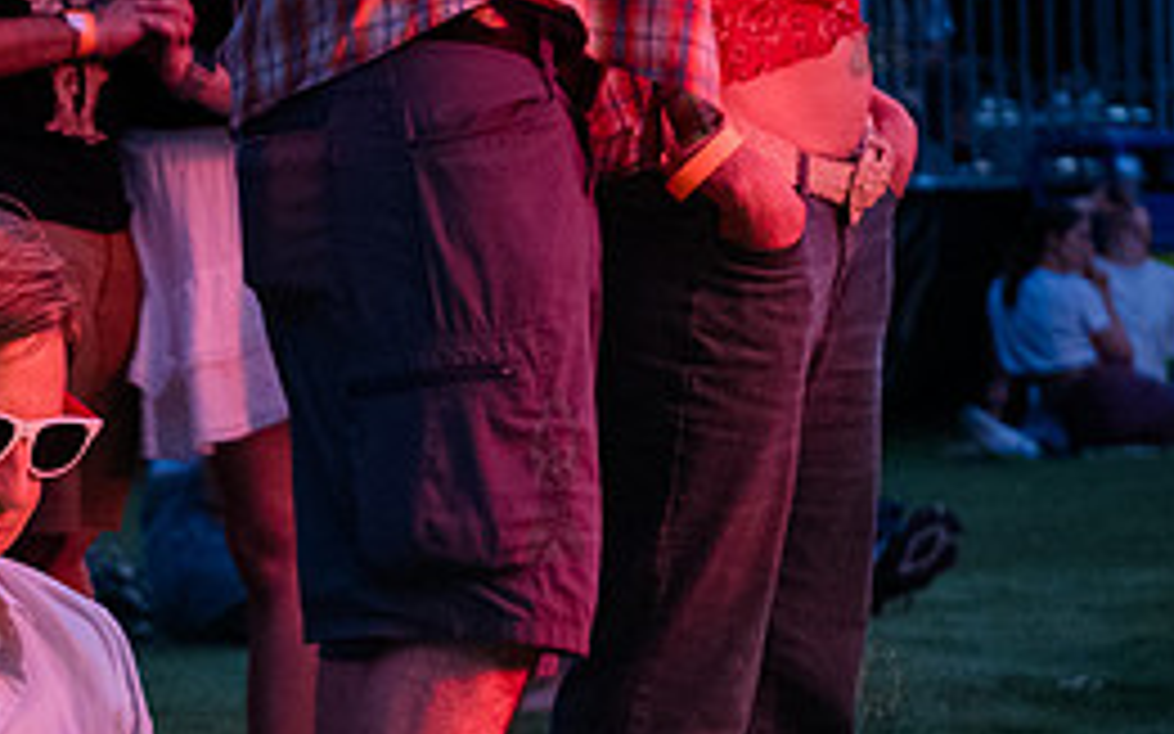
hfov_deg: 8.2
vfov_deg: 5.2
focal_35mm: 253
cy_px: 599
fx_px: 8093
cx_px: -101
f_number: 4
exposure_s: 1/200
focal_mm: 70
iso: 4000
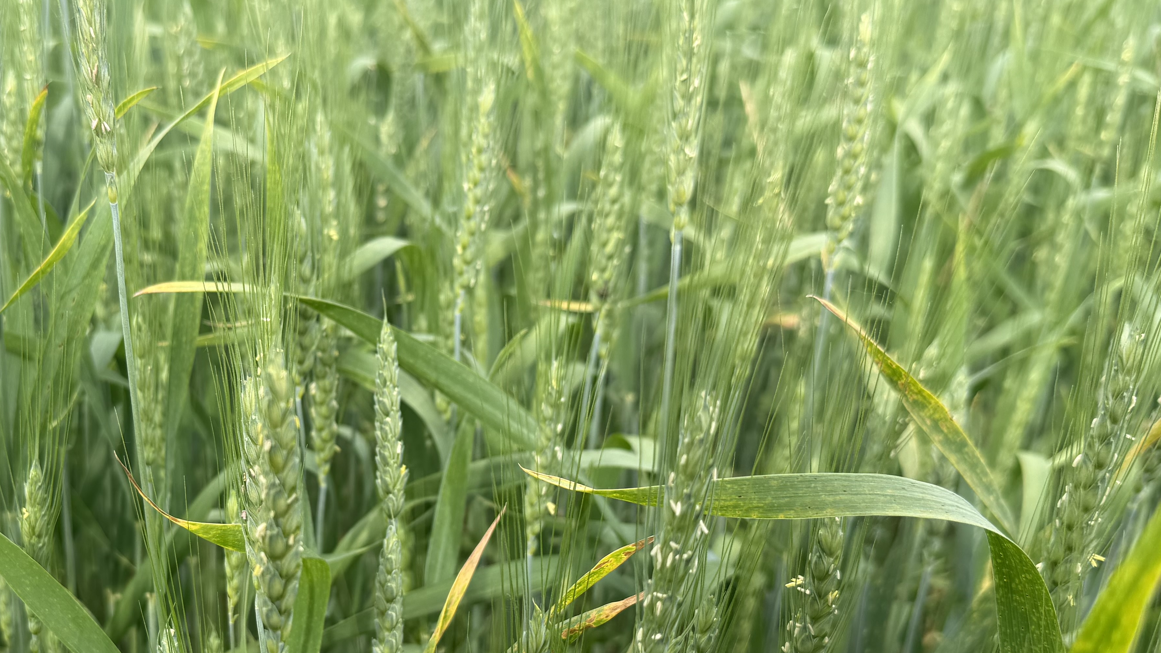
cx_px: 377
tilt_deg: -26.2
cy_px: 485
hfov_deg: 47.5
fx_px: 1293
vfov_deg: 28.0
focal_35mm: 42
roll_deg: -2.1
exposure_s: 1/722
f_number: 1.78
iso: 80
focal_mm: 6.76
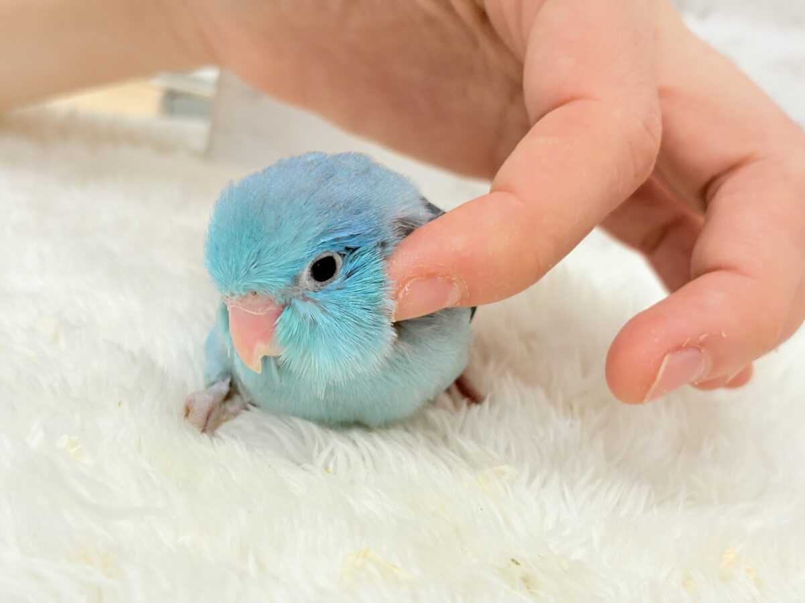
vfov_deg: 28.0
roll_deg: -13.1
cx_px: 402
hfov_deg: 36.8
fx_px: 1209
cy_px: 302
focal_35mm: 52
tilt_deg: -18.7
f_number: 1.6
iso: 100
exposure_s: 1/100
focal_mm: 5.96
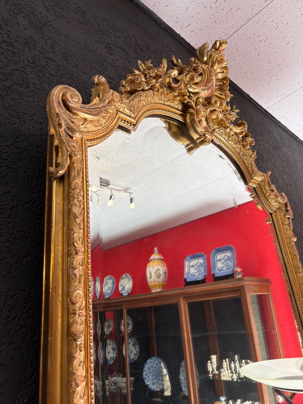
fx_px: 303
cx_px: 152
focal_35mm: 26
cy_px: 202
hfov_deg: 53.1
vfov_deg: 67.3
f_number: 1.6
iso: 64
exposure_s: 1/100
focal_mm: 5.96
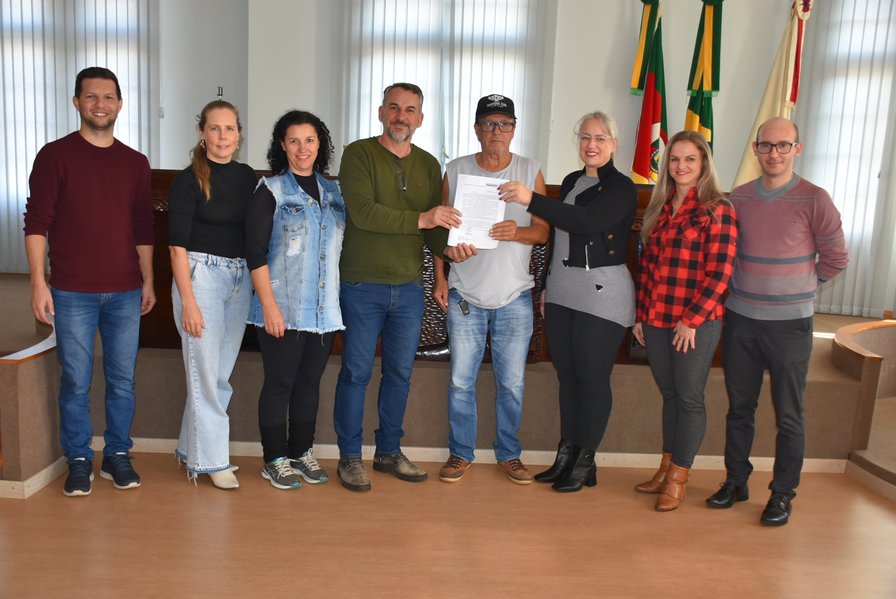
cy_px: 300
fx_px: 859
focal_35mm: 34
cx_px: 448
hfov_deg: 55.1
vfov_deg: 38.4
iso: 400
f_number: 3.8
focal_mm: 23
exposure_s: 1/80
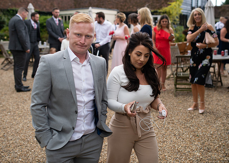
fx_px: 276
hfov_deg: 45.1
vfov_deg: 32.9
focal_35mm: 42
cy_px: 69
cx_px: 124
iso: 100
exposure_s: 1/800
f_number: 2.2
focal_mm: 35
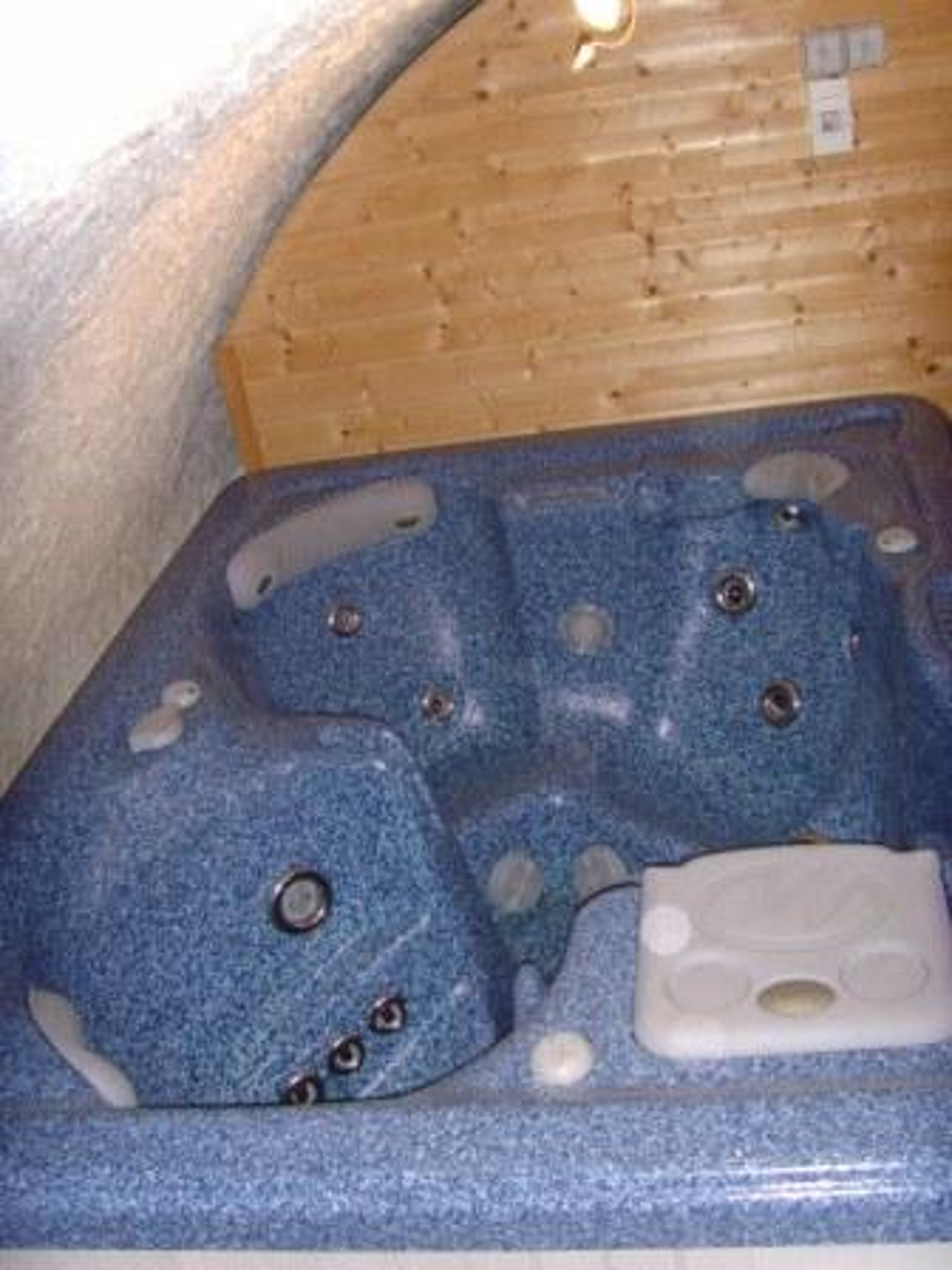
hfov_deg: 36.8
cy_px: 635
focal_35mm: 39
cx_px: 476
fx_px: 1430
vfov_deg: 47.9
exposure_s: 1/45
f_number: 3.5
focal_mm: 6.6
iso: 200
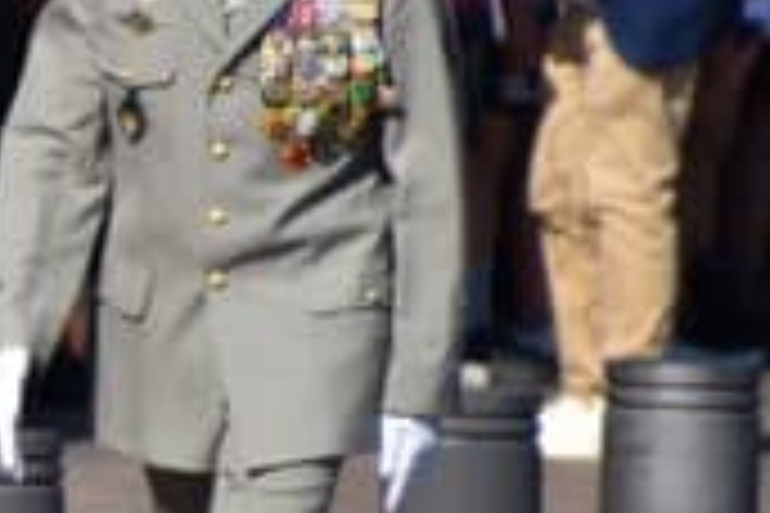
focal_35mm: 1576
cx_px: -185
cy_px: 162
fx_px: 33706
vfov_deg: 0.9
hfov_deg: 1.3
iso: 200
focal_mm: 300
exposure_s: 1/1000
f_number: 6.3
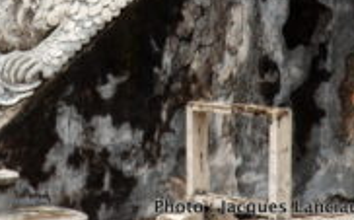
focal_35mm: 253
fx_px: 2436
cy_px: -91
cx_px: 58
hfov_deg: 8.3
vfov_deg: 5.1
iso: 100
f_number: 8
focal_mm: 60
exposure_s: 1/30
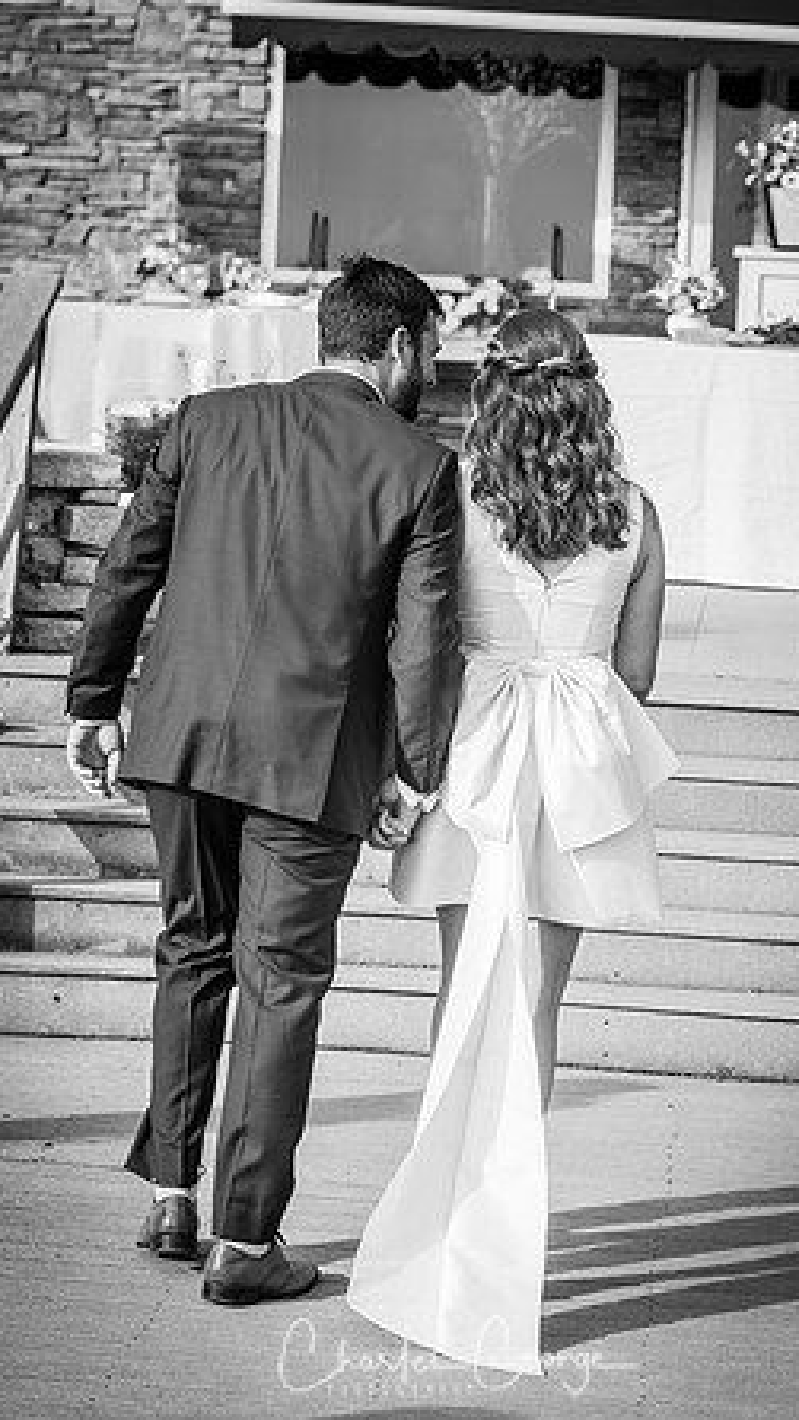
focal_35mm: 111
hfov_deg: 10.9
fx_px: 4179
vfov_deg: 19.3
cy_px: 707
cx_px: 427
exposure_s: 1/800
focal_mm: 70
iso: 200
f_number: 4
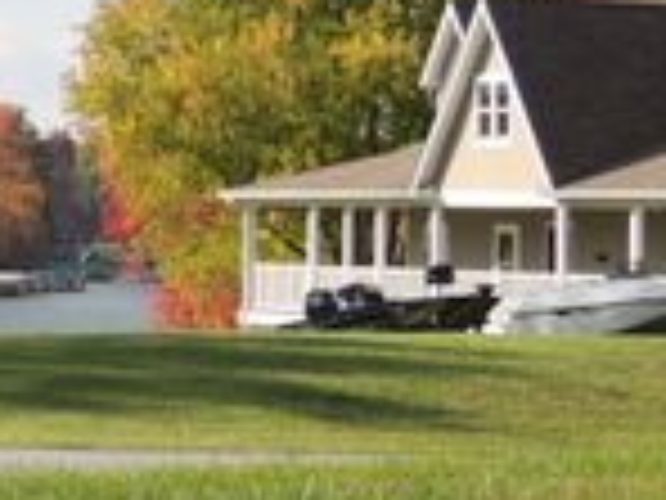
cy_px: 273
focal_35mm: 236
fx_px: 4541
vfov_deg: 6.3
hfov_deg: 8.2
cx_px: -405
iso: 100
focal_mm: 12.4
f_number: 3.9
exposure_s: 1/500
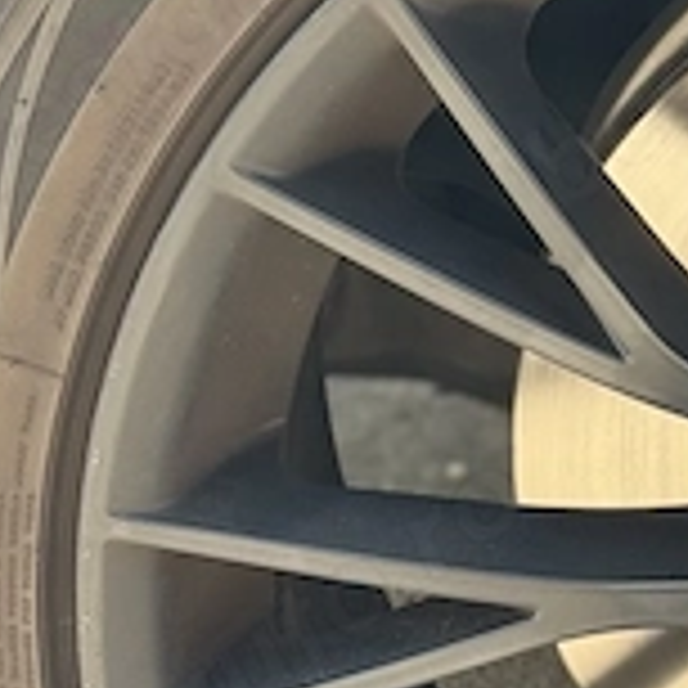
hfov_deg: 7.7
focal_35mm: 222
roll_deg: -3.0
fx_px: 4992
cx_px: 1169
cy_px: 148
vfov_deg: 7.9
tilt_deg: -18.0
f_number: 1.78
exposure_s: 1/420
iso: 64
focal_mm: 6.76
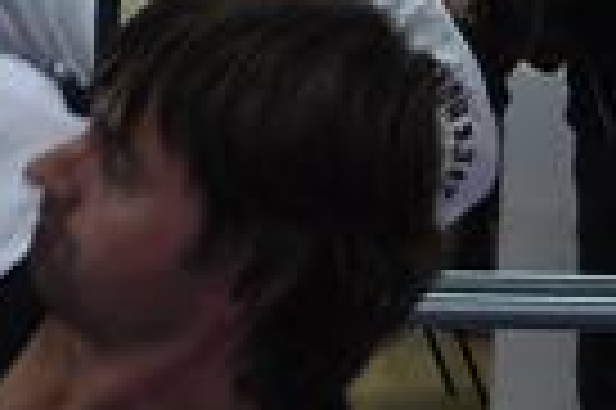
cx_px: -555
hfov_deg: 7.8
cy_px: 813
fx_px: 4324
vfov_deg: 5.3
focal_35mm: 253
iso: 450
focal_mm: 24
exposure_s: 1/60
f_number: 4
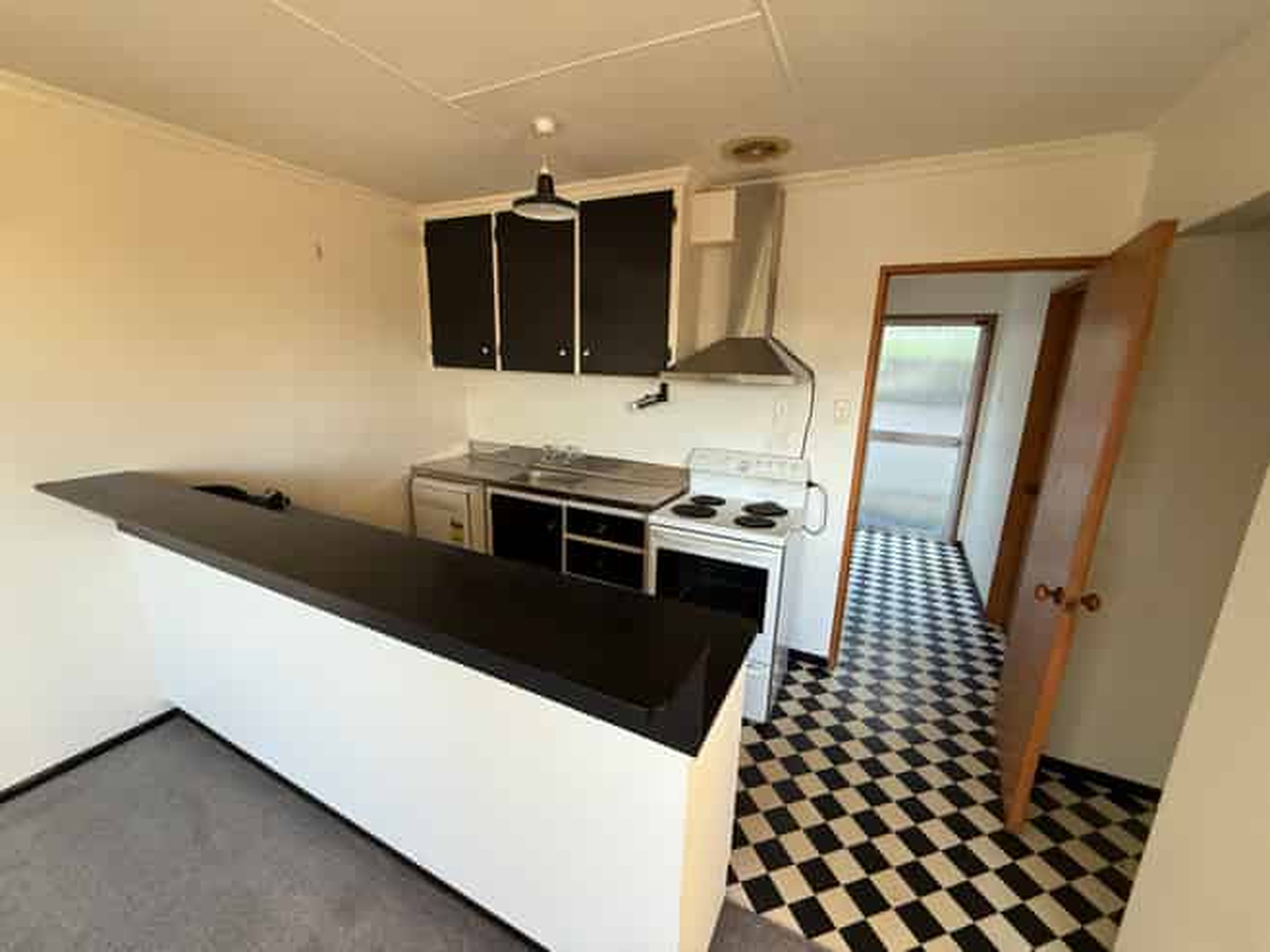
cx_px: 635
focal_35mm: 14
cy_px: 476
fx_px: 513
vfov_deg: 85.6
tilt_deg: -13.5
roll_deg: -1.1
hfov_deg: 102.1
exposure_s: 1/78
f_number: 2.2
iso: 320
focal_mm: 2.22
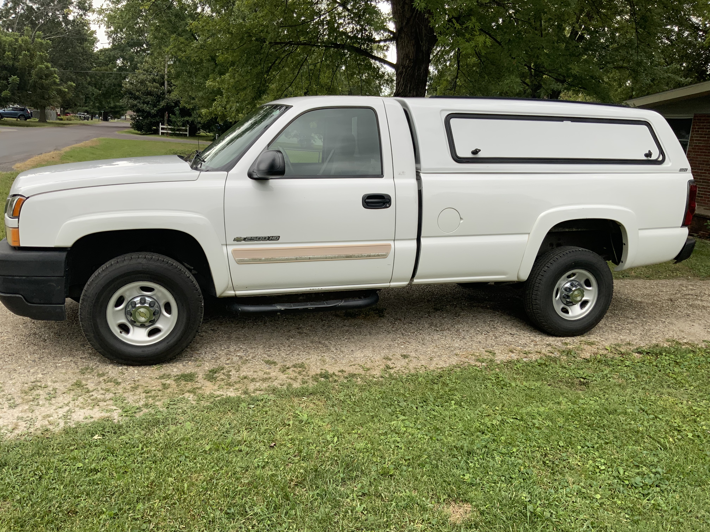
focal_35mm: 29
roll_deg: -5.3
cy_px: 266
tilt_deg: -13.4
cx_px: 355
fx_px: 595
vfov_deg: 48.2
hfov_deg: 61.7
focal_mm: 3
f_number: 1.8
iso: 16
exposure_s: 1/236
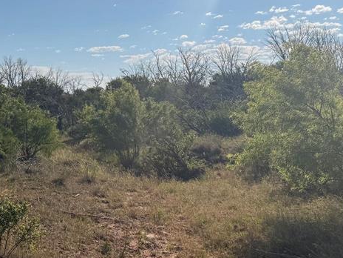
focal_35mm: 53
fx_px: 525
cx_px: 111
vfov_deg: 27.5
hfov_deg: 35.8
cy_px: 118
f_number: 1.78
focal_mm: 6.76
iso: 80
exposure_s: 1/14286
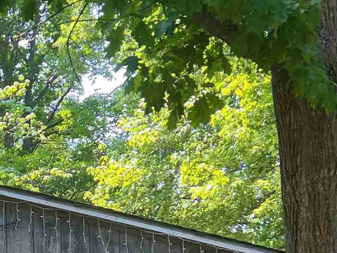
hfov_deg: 18.4
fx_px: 964
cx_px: -104
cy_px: 360
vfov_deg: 14.1
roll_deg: +0.8
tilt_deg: +4.4
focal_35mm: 99
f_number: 1.5
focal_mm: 5.7
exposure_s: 1/251
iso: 40
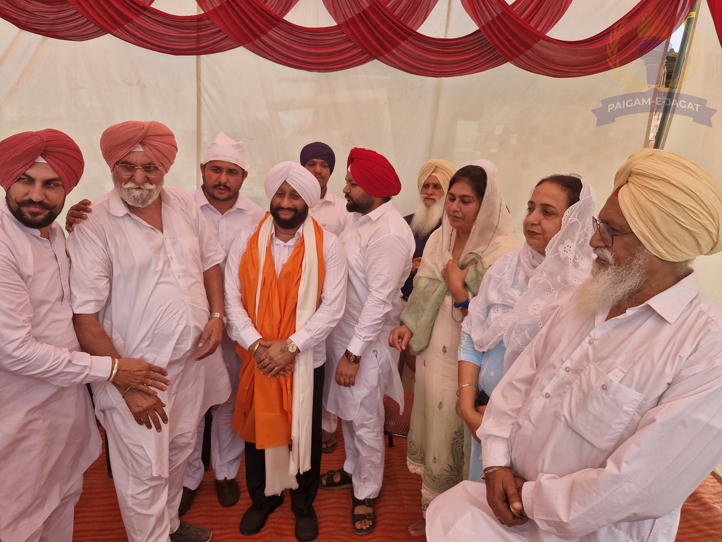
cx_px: 361
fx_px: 480
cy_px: 271
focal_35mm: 23
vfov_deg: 58.9
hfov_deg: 73.9
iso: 50
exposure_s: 1/580
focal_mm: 5.54
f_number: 1.8
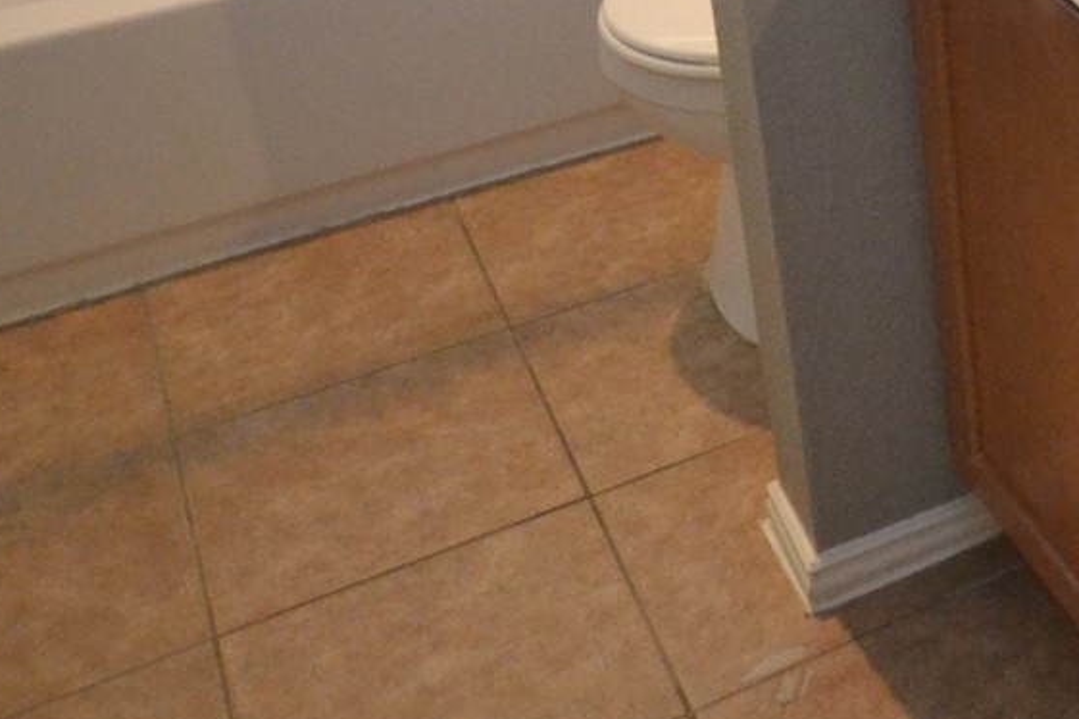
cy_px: -167
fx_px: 1916
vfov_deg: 19.8
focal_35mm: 64
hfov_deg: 26.5
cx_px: 1414
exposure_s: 1/60
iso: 2200
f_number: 4.2
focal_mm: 11
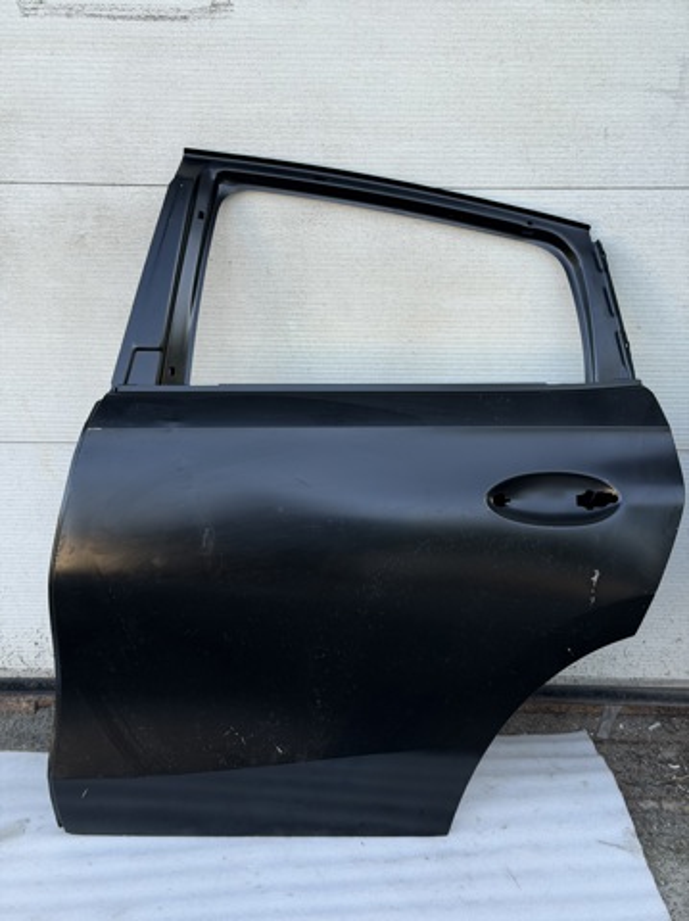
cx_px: 344
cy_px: 460
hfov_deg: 30.2
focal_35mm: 48
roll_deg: +0.3
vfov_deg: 39.7
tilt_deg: -18.9
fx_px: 1276
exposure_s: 1/293
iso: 64
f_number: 1.78
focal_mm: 6.76
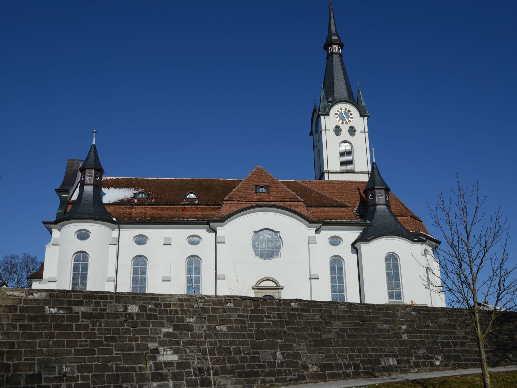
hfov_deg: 44.8
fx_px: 627
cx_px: 269
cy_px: 191
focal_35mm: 42
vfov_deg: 34.3
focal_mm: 38
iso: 100
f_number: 10
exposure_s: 1/400
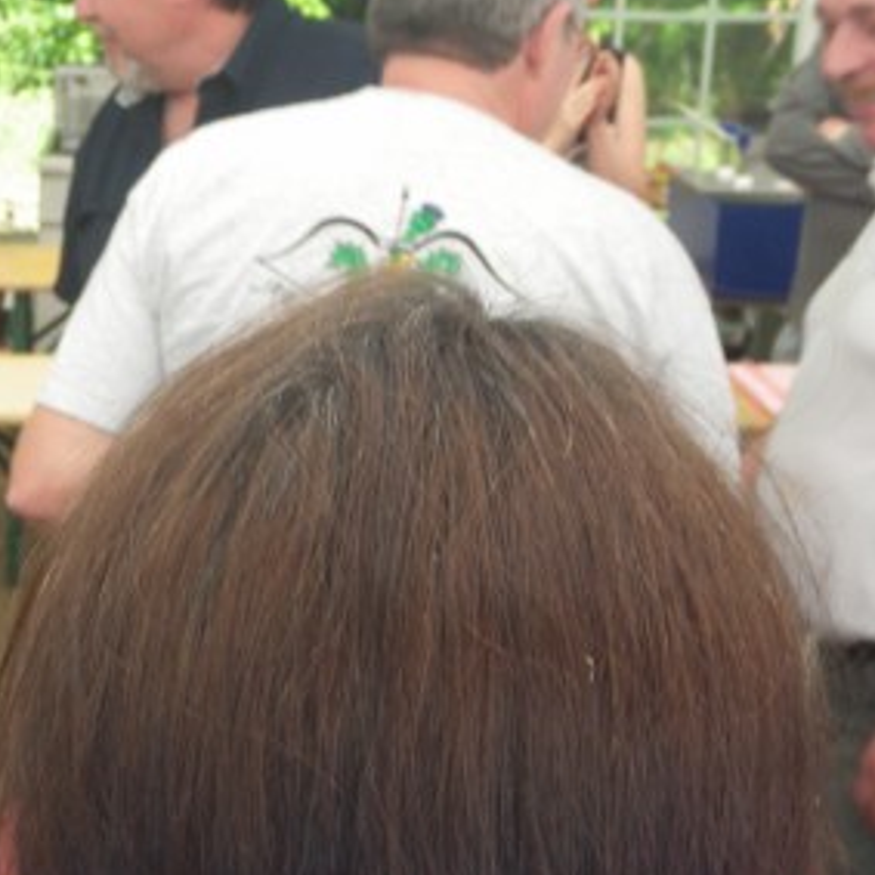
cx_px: 37
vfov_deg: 20.6
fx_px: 2402
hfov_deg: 20.1
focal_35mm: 84
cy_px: 470
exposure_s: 1/80
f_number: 4.2
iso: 64
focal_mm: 7.5
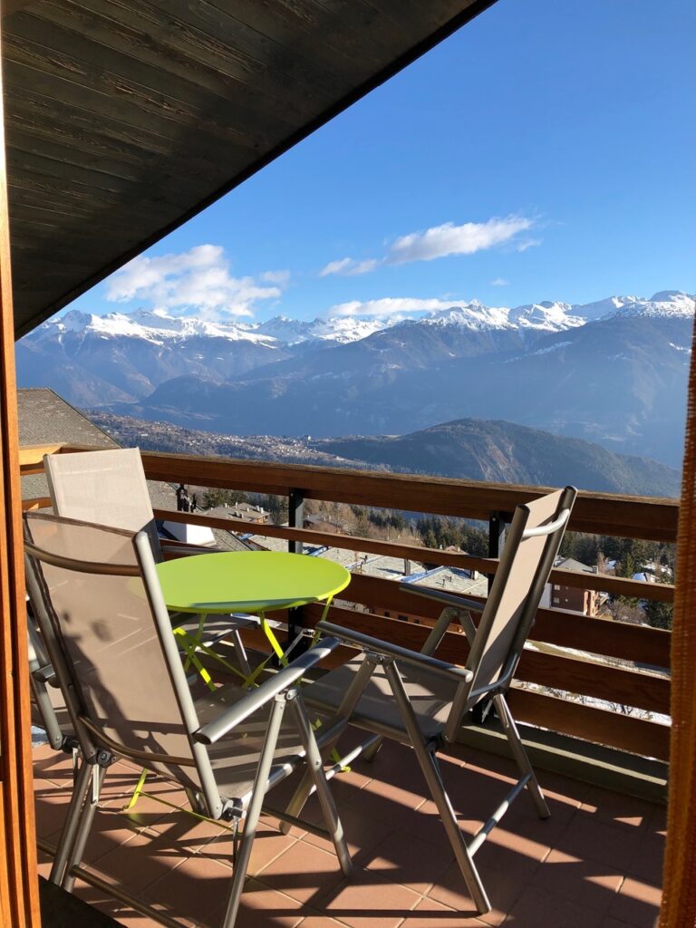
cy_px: 464
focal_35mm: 28
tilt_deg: -5.5
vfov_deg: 63.4
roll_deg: -0.1
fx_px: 751
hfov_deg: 49.7
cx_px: 348
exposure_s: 1/1333
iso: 20
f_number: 1.8
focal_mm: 3.99
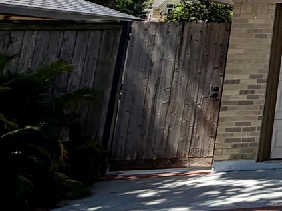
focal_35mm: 68
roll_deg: +0.4
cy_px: -55
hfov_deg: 16.7
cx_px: 623
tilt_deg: +13.2
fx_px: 554
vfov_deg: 20.0
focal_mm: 2.22
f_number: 2.2
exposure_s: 1/770
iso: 40
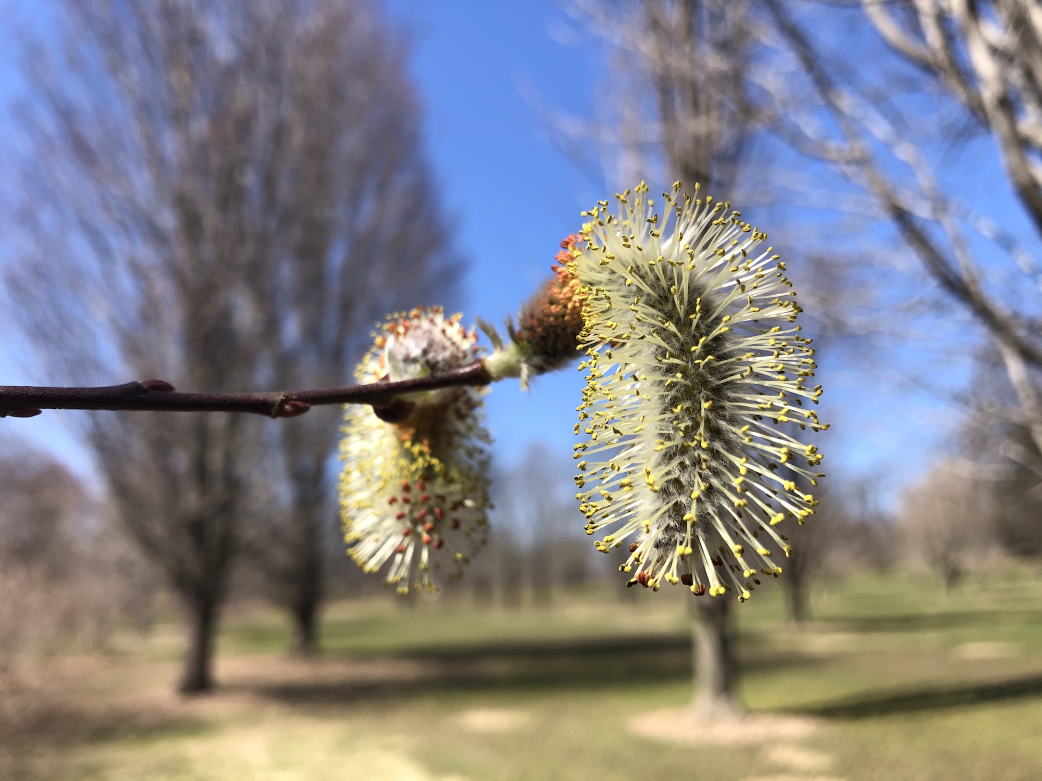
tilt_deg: +13.2
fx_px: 843
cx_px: 521
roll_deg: +0.1
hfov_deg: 63.4
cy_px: 390
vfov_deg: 49.7
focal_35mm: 28
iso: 20
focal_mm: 3.99
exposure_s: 1/1245
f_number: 1.8
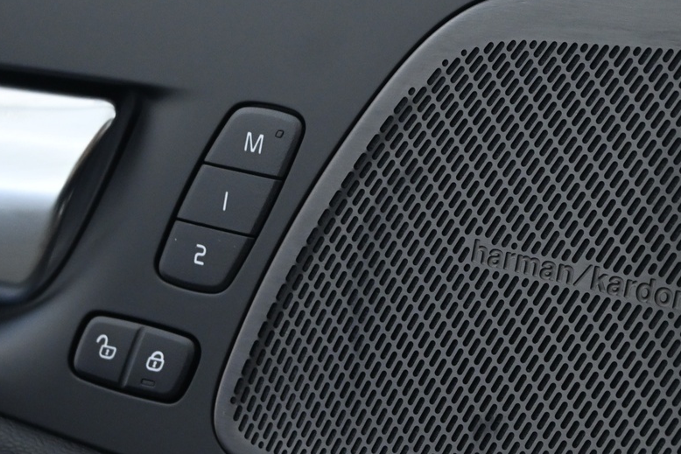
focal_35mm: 78
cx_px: 487
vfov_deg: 17.5
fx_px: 1476
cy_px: 251
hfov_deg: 25.7
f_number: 4.2
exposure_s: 1/15
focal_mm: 25
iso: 1600
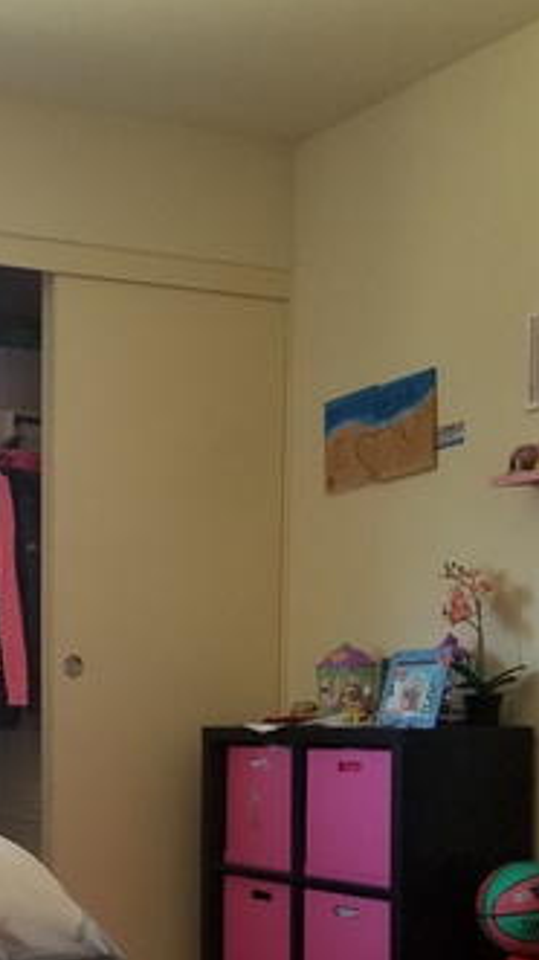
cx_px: -29
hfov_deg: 20.3
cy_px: 816
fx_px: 1449
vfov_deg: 35.0
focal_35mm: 57
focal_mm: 4.2
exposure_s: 1/60
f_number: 1.7
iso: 200
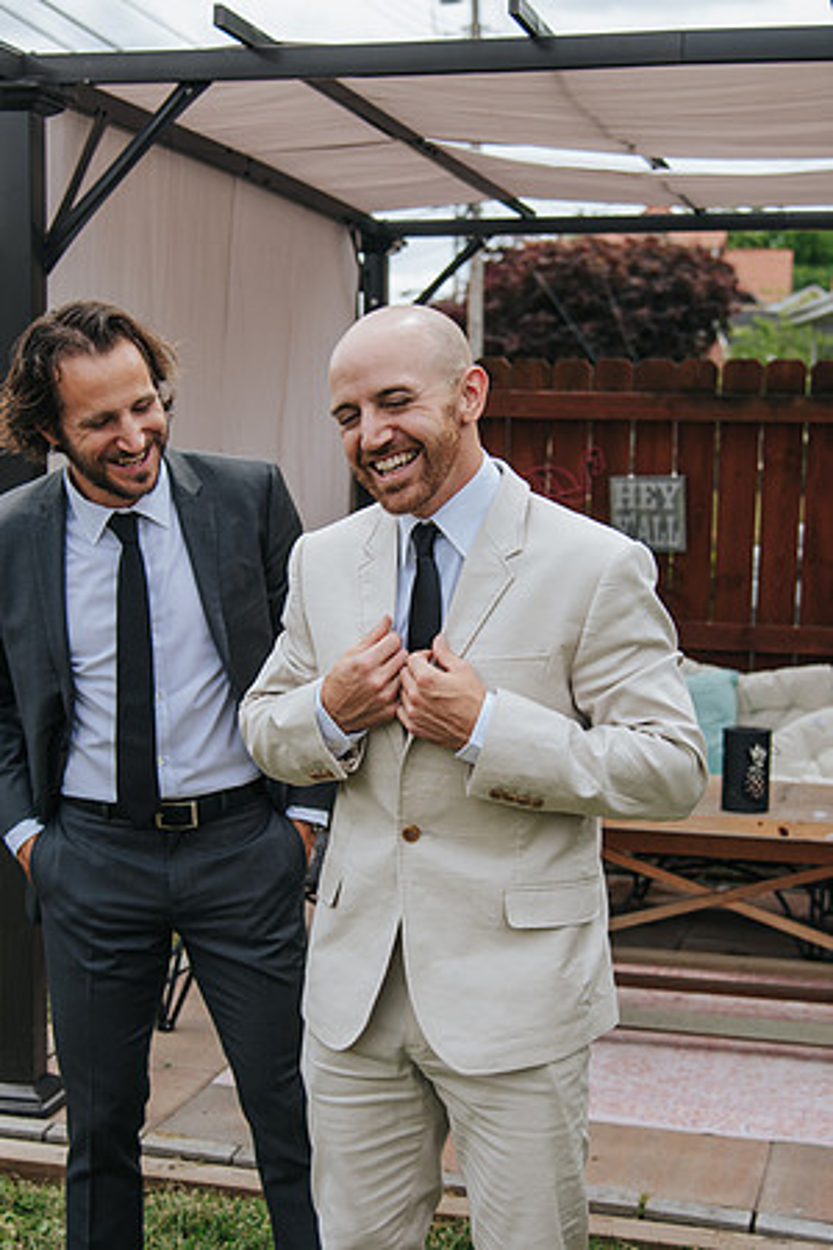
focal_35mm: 57
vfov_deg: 34.9
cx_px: 405
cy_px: 625
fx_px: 1990
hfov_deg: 23.6
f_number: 4
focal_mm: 38
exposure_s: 1/500
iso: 100
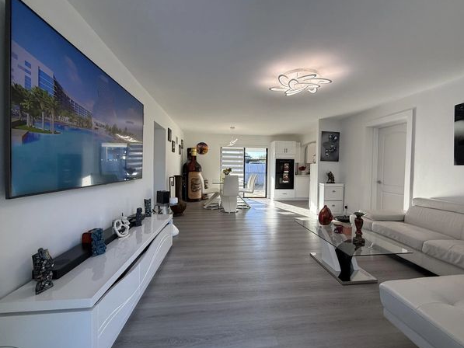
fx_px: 201
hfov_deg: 98.1
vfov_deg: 81.8
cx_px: 242
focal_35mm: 15
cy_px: 172
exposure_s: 1/120
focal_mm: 2.22
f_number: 2.2
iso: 64
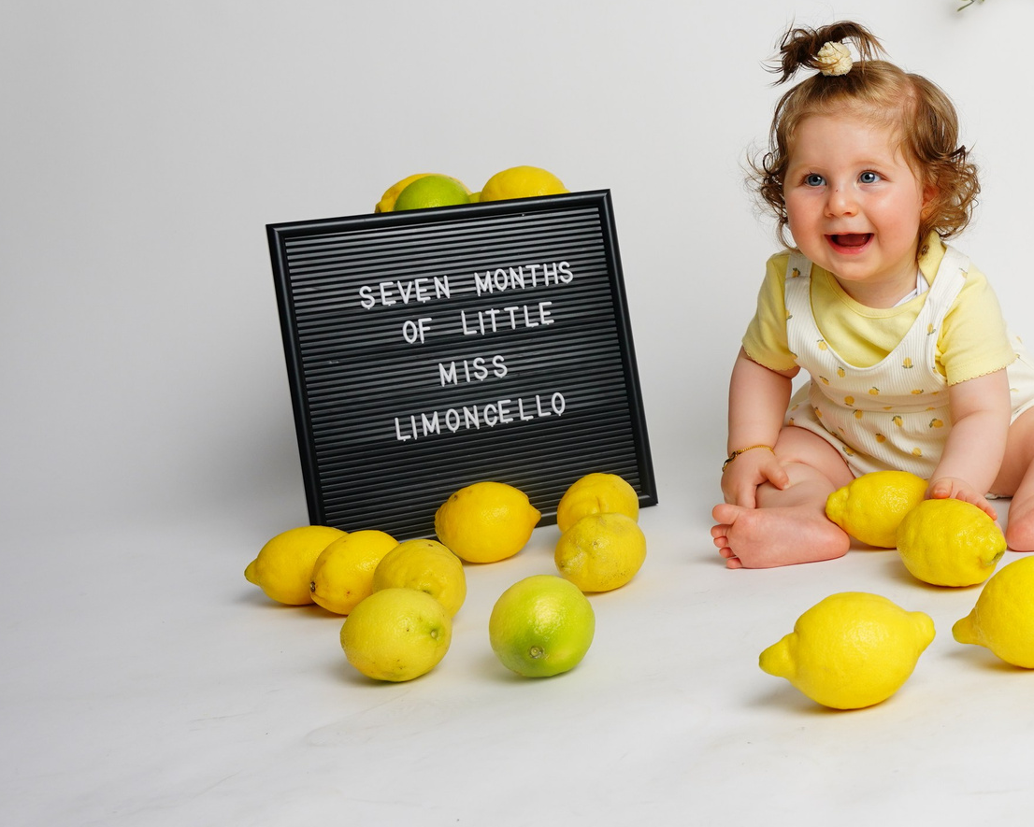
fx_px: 1941
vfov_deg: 23.9
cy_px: 271
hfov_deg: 27.6
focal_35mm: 63
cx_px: 1095
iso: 320
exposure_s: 1/200
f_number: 5.6
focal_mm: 29.2
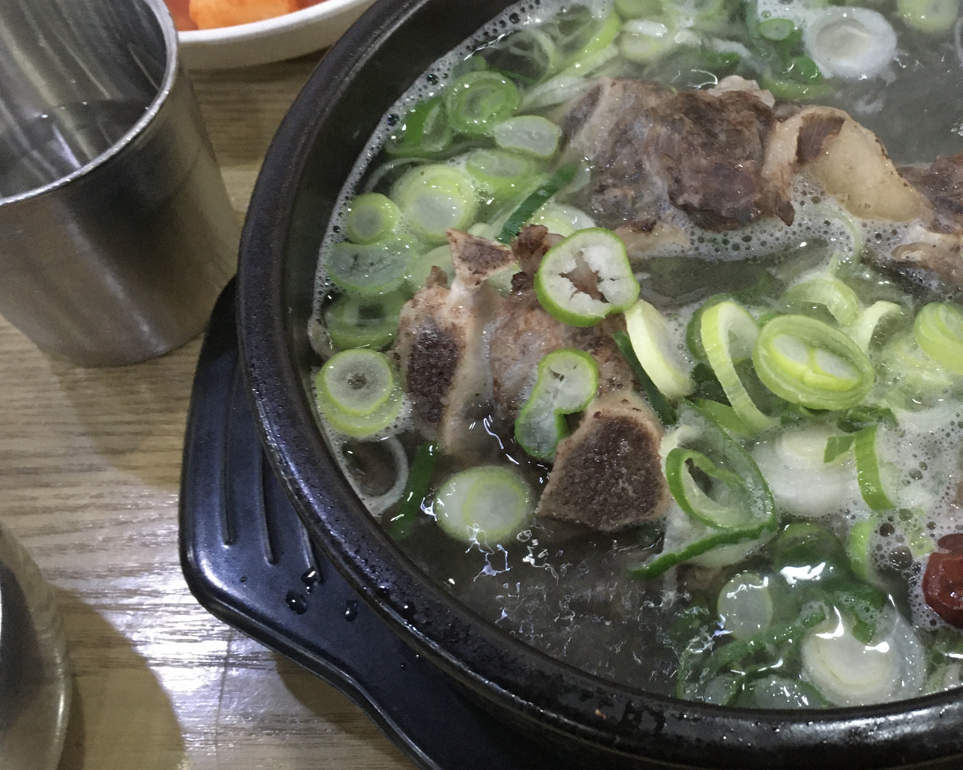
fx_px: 1283
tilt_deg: -58.6
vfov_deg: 33.4
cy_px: 362
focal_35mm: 45
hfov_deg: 39.8
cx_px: 750
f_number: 2.2
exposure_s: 1/24
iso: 200
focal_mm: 4.15
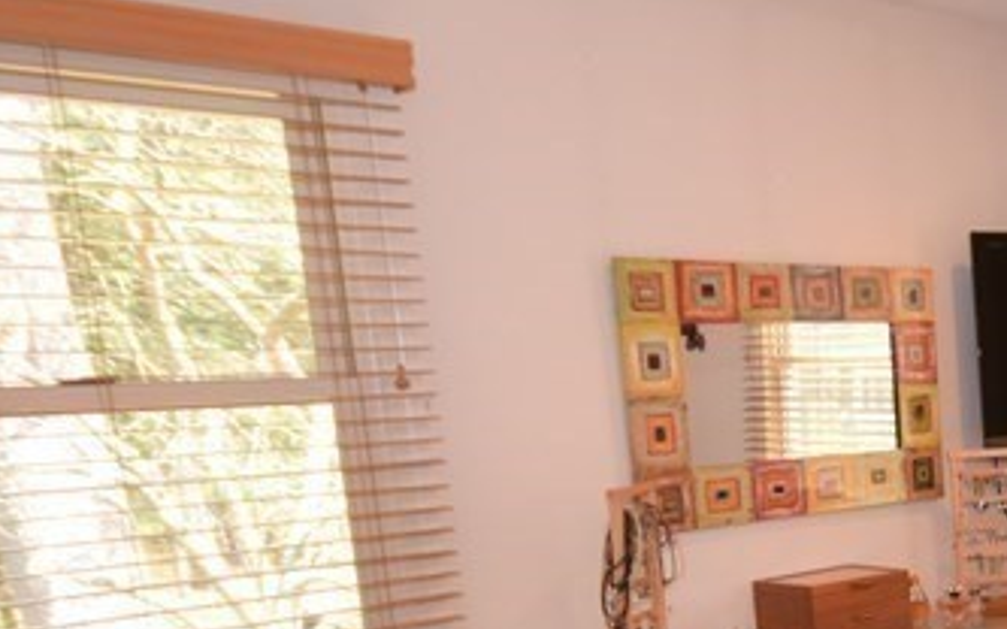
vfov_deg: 26.5
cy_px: 570
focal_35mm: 47
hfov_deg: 35.8
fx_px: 1290
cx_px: 1131
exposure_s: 1/125
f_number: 5.6
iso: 800
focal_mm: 10
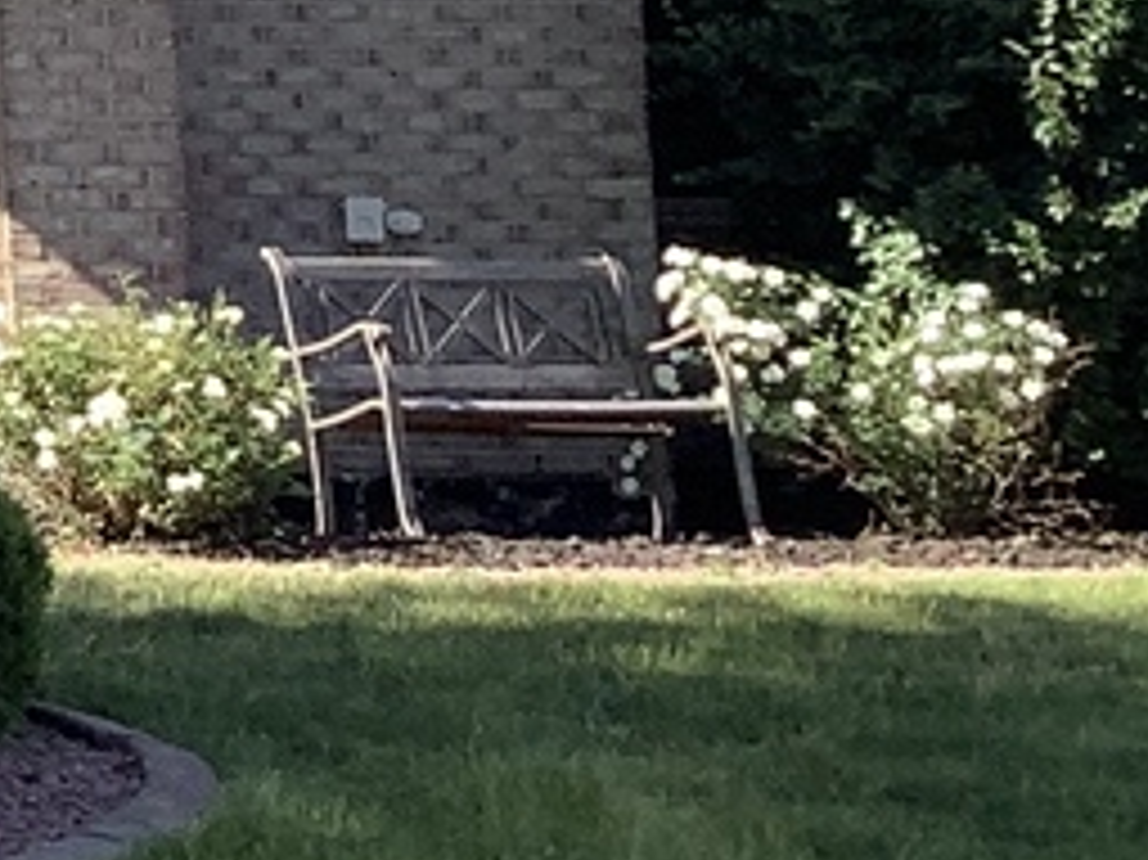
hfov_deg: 10.0
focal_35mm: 175
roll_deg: -0.6
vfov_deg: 8.1
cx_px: -1490
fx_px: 5801
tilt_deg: +10.2
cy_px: -783
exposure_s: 1/631
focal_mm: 3.3
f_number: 2.4
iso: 25
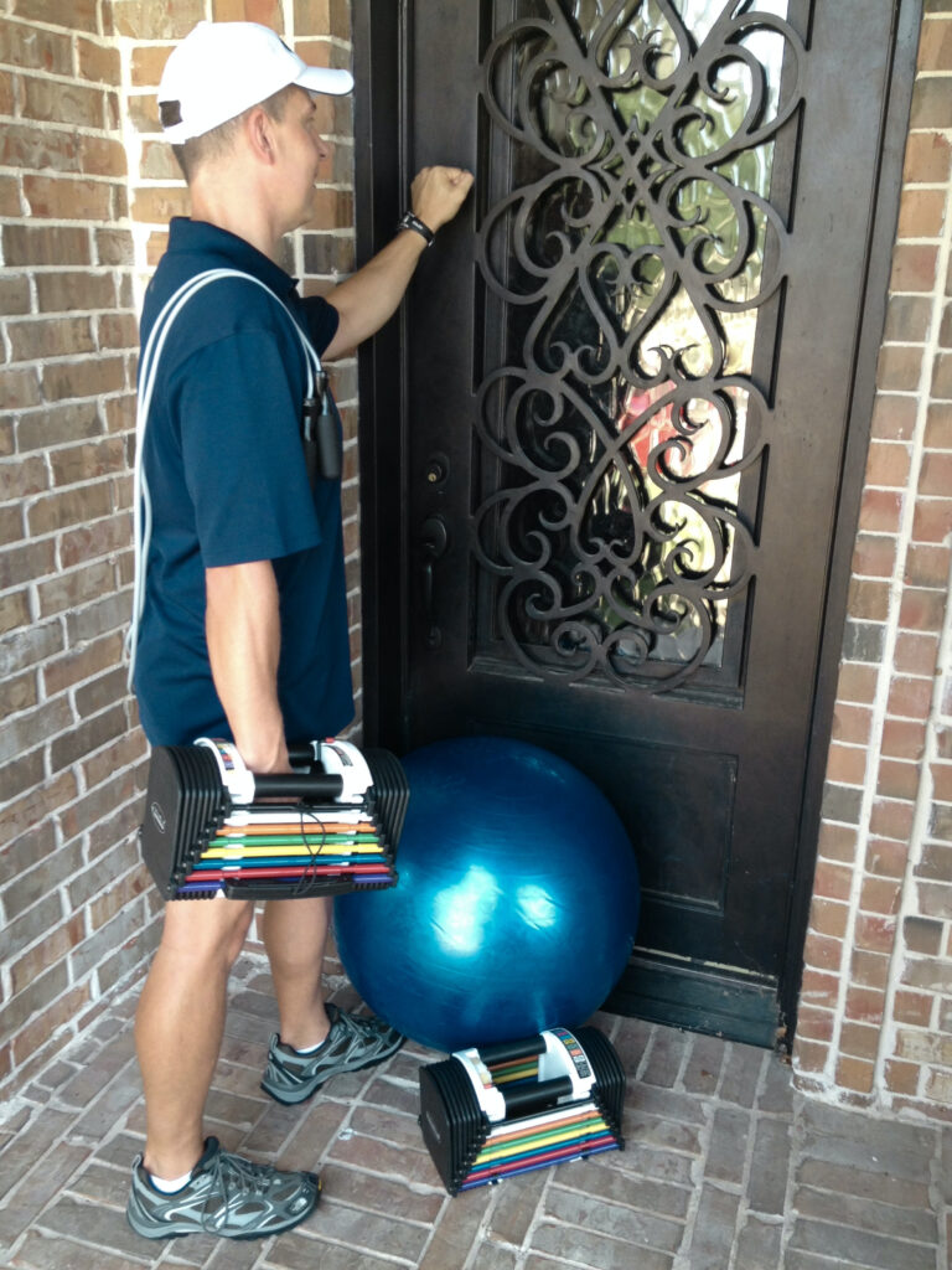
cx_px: 476
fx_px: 1283
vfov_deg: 52.6
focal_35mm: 35
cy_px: 635
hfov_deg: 40.7
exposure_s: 1/60
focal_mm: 4.28
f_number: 2.4
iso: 64
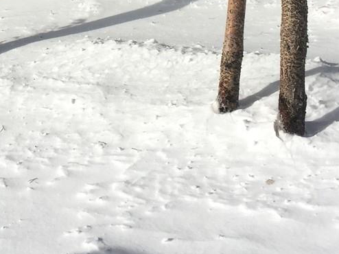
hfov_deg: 20.5
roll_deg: -1.2
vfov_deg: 14.7
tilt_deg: -1.5
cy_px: -122
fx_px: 920
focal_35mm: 94
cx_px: 38
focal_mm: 4.15
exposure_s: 1/2198
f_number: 2.2
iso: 32
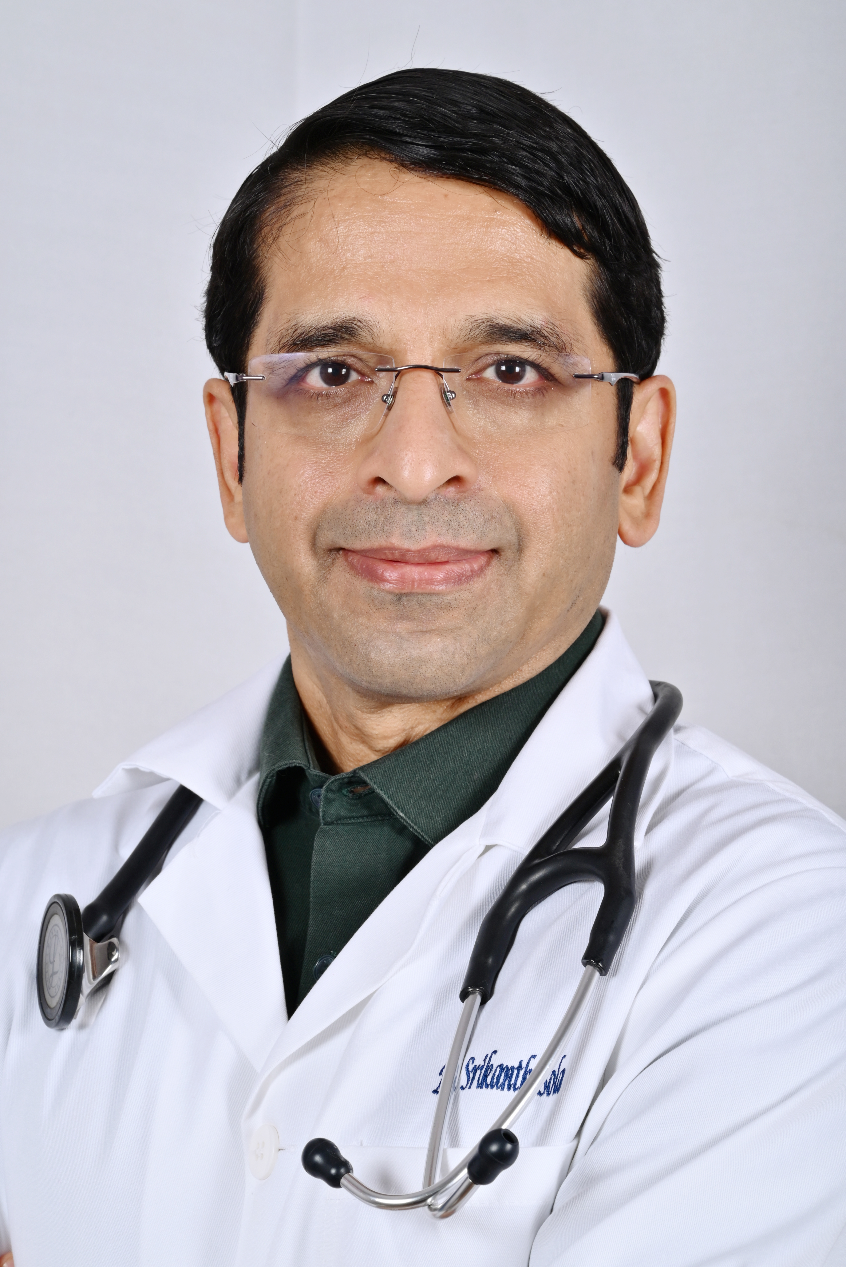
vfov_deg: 19.4
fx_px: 3698
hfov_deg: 13.1
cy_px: 634
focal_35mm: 105
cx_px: 423
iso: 320
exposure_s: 1/160
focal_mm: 105
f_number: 16
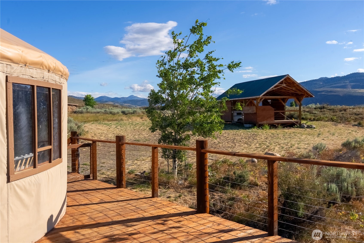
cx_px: 182
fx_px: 321
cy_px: 122
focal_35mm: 32
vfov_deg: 41.5
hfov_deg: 59.2
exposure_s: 1/8000
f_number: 10
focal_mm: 31.7
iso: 100
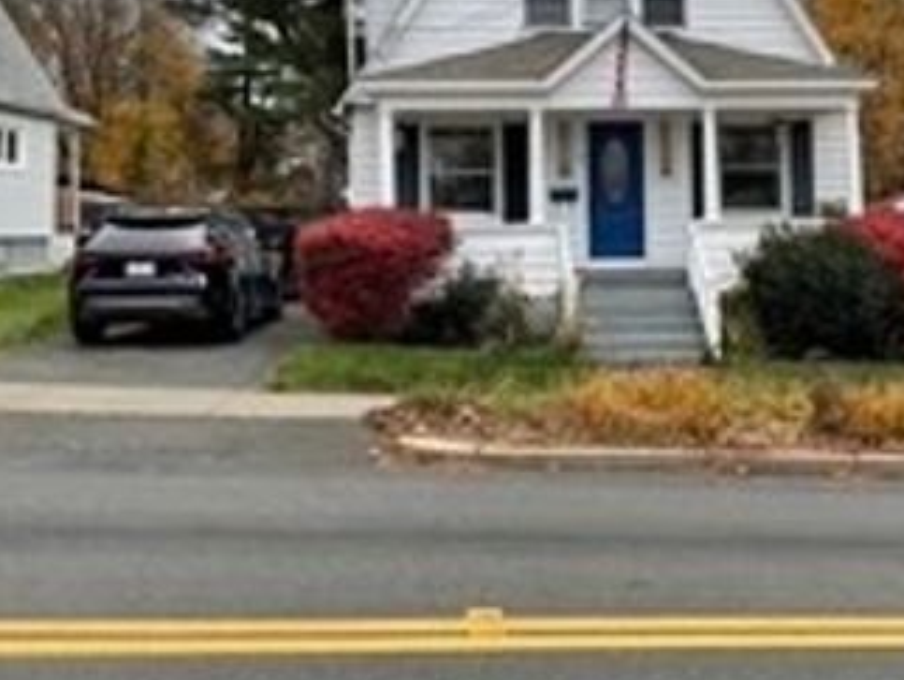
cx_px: 643
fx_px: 1176
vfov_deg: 31.8
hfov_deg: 41.2
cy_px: 190
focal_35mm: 45
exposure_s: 1/409
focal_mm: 3
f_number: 1.8
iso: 16
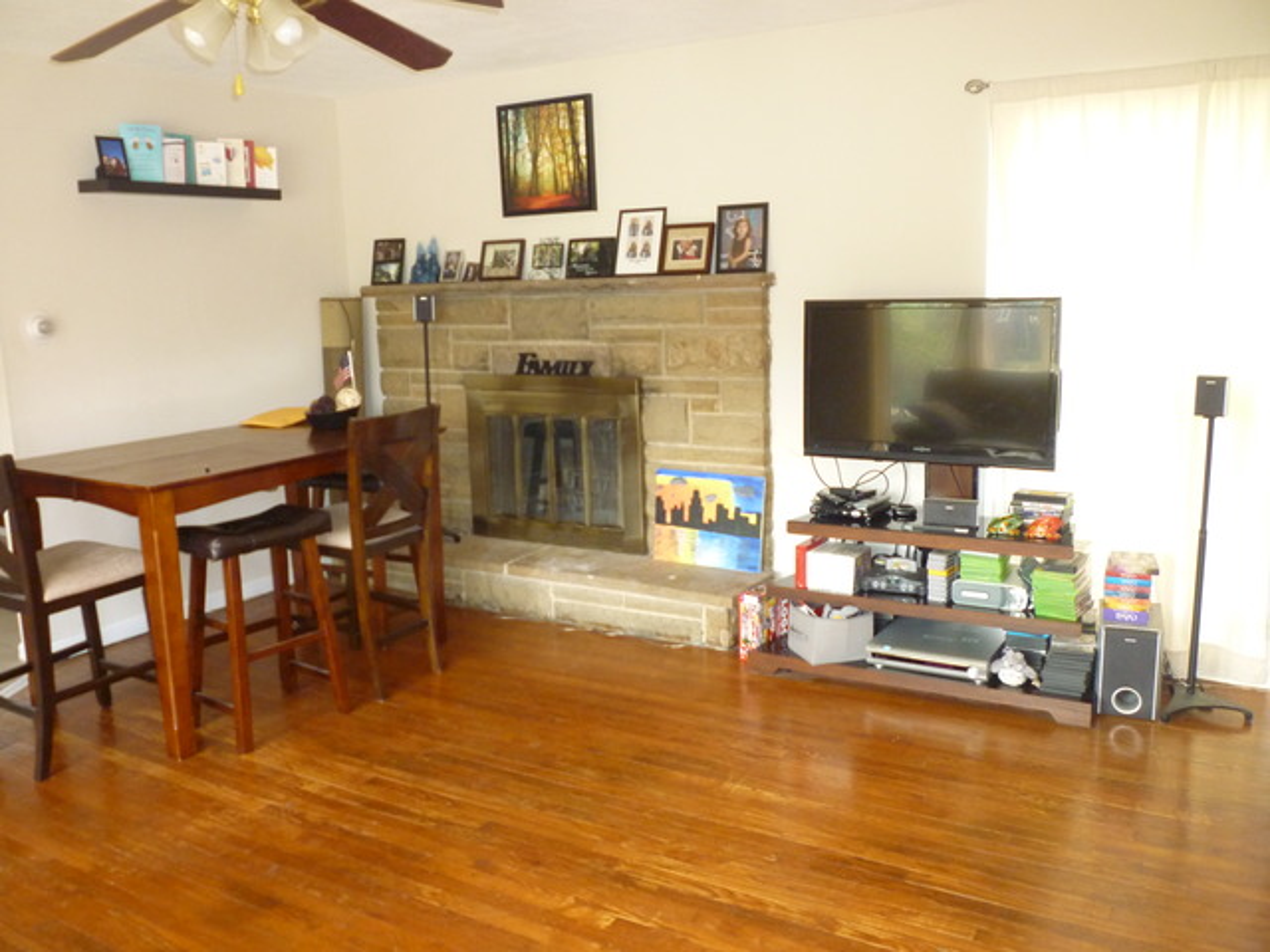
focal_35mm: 29
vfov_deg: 48.2
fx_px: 1064
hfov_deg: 61.7
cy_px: 476
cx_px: 635
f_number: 3.3
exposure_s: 1/30
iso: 400
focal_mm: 5.2
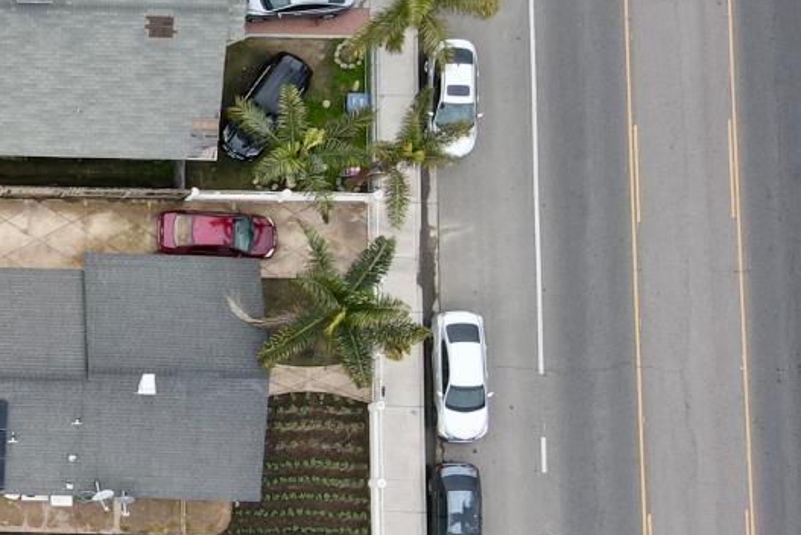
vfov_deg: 19.2
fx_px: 1581
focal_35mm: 71
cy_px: 250
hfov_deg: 25.1
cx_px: -199
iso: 240
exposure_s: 1/15
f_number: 2.8
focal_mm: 4.5
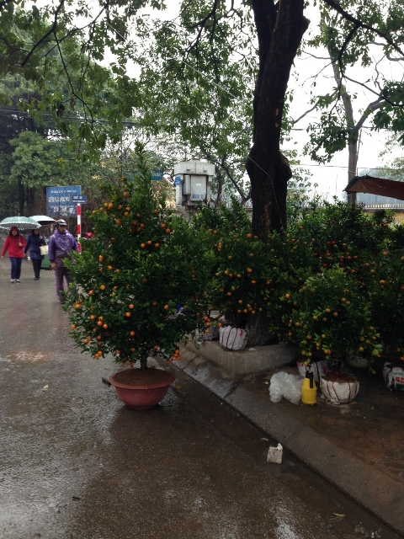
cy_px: 270
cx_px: 202
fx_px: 514
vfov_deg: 55.4
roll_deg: +0.2
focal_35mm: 33
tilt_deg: -4.1
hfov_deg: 42.9
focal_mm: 4.12
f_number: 2.4
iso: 50
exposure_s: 1/60
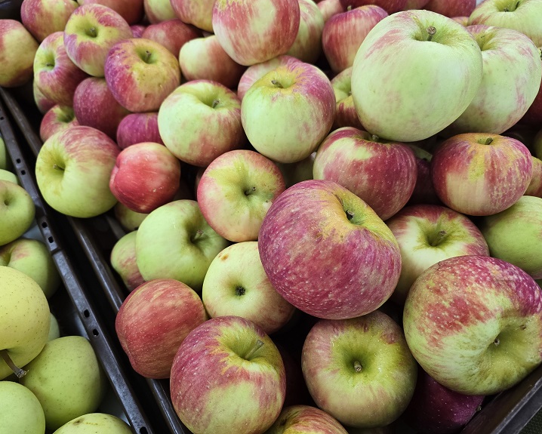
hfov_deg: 68.0
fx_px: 401
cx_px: 254
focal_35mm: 25
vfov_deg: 56.8
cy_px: 208
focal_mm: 6.3
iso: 200
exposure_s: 1/120
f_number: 1.7
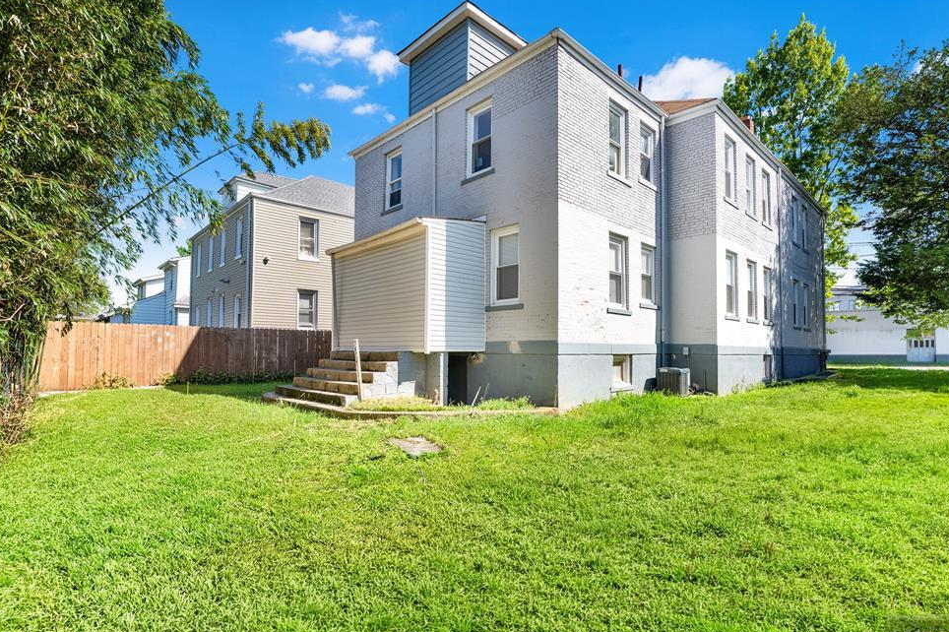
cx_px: 481
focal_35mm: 17
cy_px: 327
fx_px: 448
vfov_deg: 70.4
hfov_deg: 93.3
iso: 100
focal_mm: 16
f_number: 4
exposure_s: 1/800
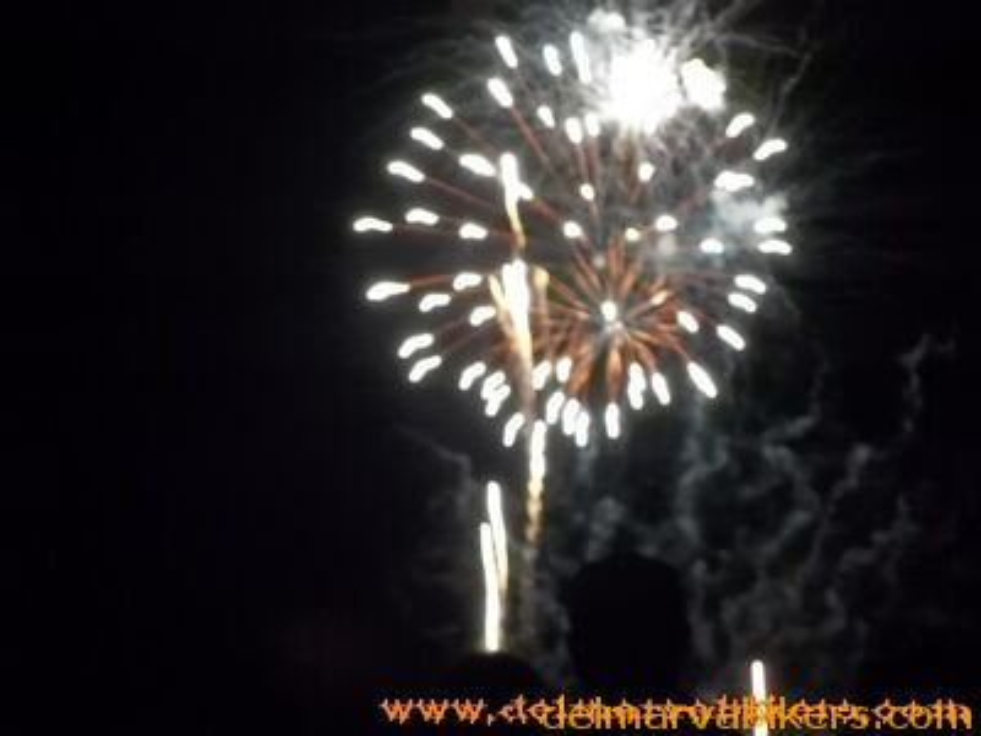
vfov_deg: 13.7
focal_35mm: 108
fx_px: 3061
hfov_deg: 18.2
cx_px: 490
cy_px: 368
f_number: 5
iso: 400
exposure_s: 1/8
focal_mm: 19.6
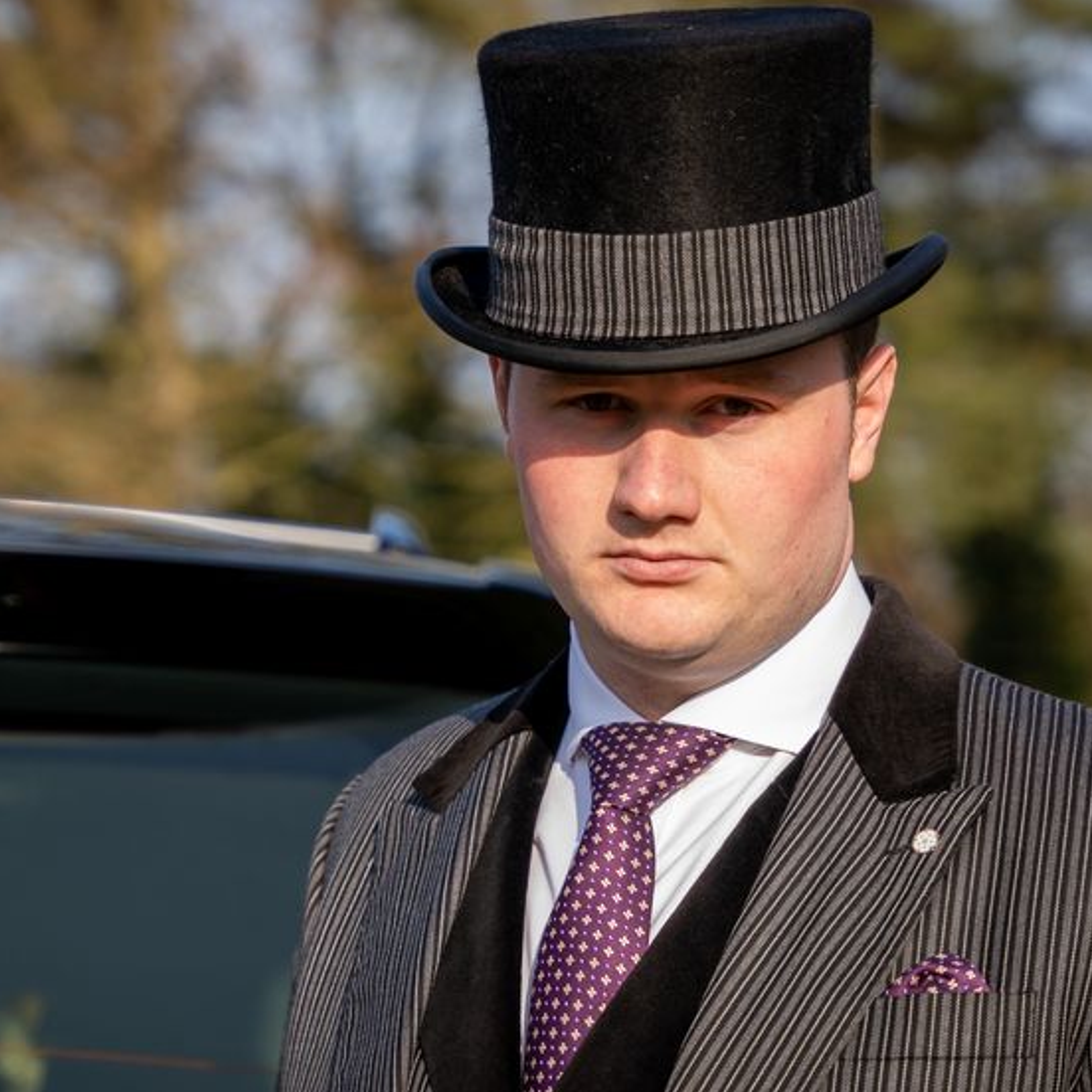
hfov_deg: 11.2
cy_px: 506
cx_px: 411
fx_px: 5568
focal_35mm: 156
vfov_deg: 11.2
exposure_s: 1/640
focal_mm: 70
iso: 100
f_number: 2.8
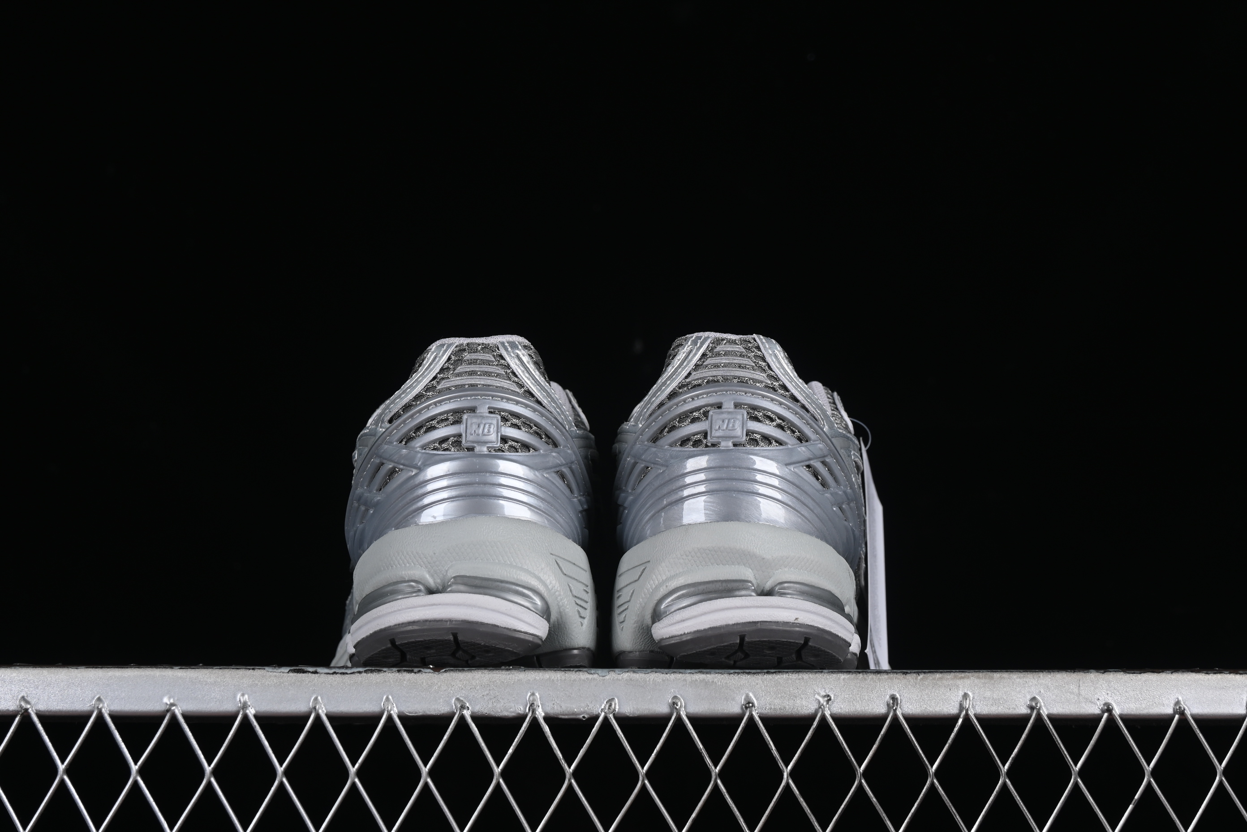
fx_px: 2598
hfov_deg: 27.0
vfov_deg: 18.2
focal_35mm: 75
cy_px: 416
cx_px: 624
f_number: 8
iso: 160
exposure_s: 1/80
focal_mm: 50
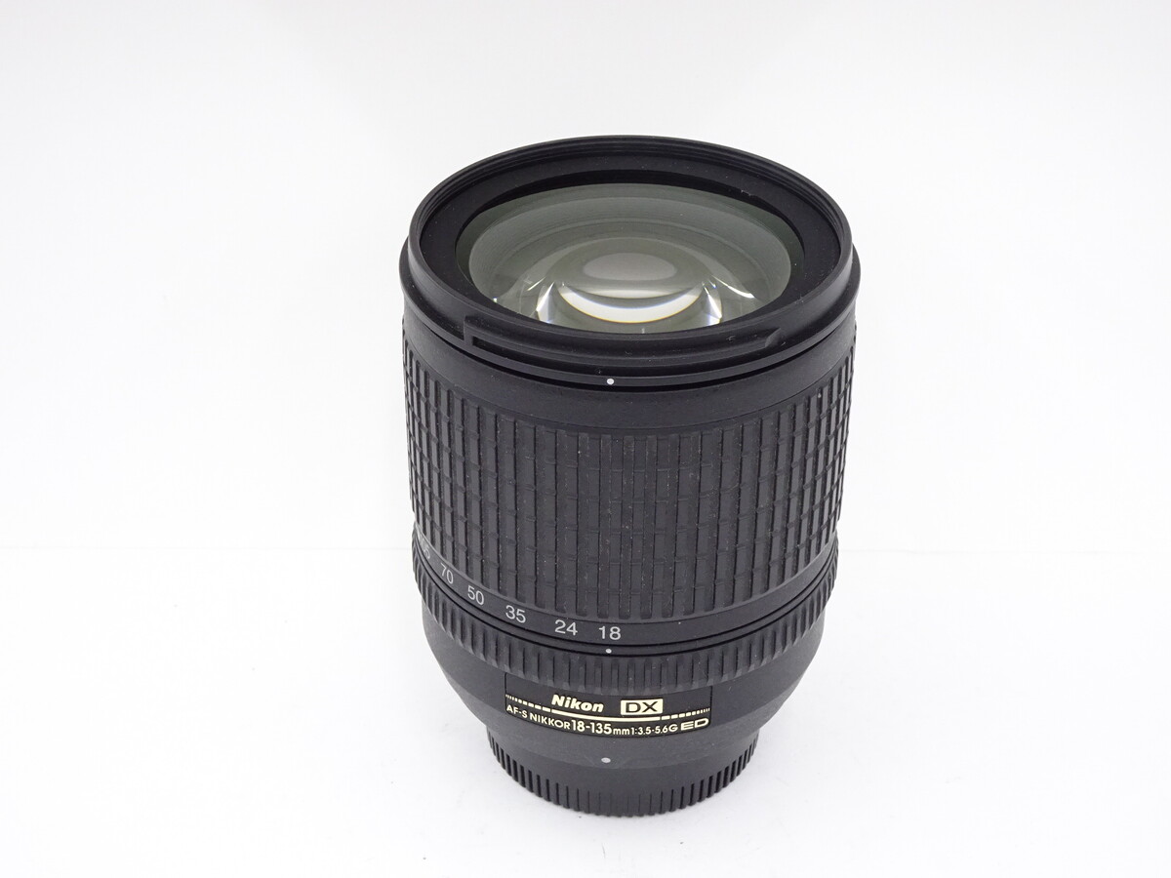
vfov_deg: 25.2
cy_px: 439
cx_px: 586
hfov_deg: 33.2
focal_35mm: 58
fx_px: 1962
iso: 500
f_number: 4.5
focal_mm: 9.87
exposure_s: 1/60
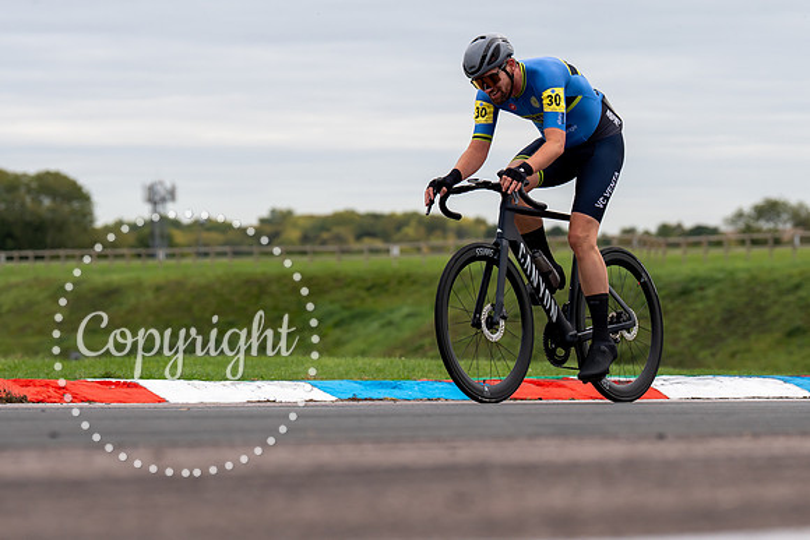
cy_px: 237
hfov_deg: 10.7
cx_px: 492
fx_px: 4315
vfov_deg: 7.2
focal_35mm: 192
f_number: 4.5
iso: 160
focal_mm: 132
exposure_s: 1/800
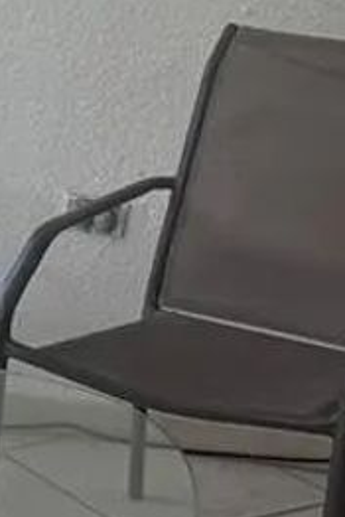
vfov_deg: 15.7
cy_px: 331
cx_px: -475
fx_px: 1866
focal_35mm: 130
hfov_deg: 9.4
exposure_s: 1/477
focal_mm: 6.76
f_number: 1.78
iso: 80
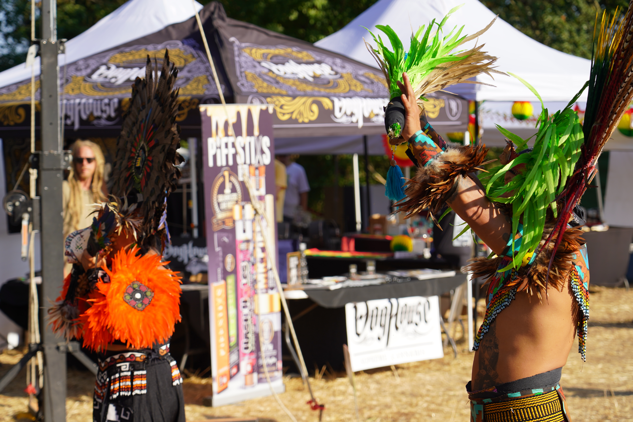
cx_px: 316
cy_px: 211
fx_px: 1846
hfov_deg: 19.5
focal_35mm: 105
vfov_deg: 13.0
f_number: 5.6
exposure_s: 1/320
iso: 100
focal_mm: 105
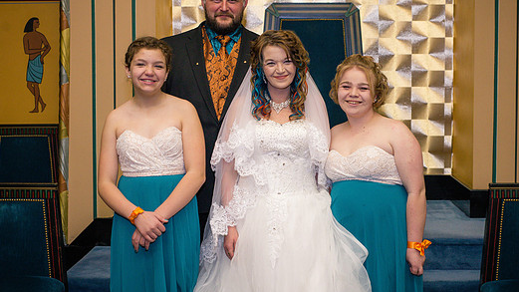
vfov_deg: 18.8
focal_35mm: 64
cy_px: 136
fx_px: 881
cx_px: 266
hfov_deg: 32.8
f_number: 5
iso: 800
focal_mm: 50
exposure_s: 1/160
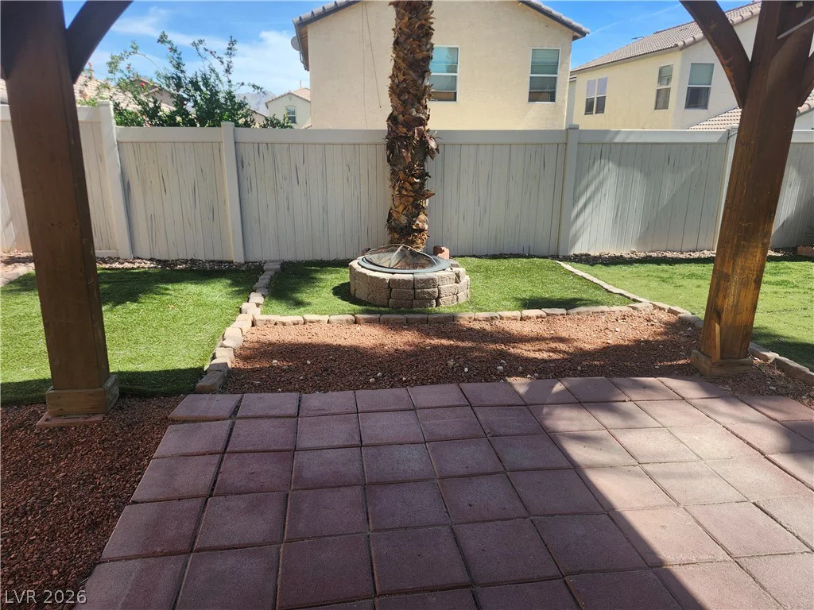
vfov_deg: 58.9
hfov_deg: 73.9
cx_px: 407
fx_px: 541
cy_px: 305
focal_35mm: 23
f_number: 1.8
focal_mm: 5.54
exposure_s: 1/792
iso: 25
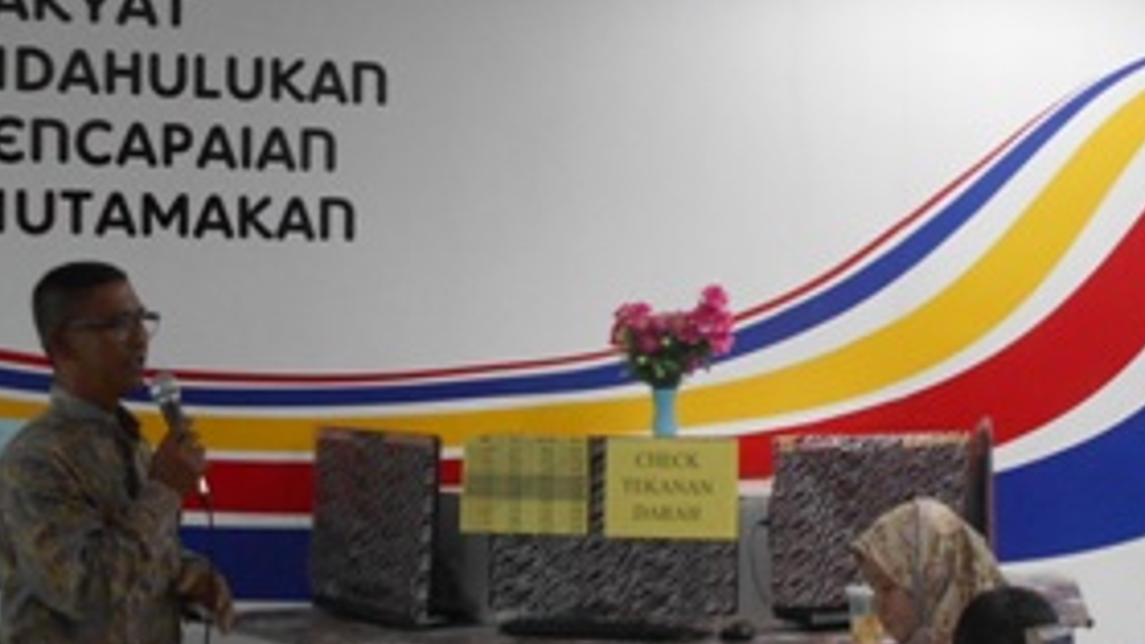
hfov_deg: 31.9
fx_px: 1974
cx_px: 837
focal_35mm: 65
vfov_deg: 18.5
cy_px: 410
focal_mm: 4.6
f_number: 3.2
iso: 220
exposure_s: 1/30
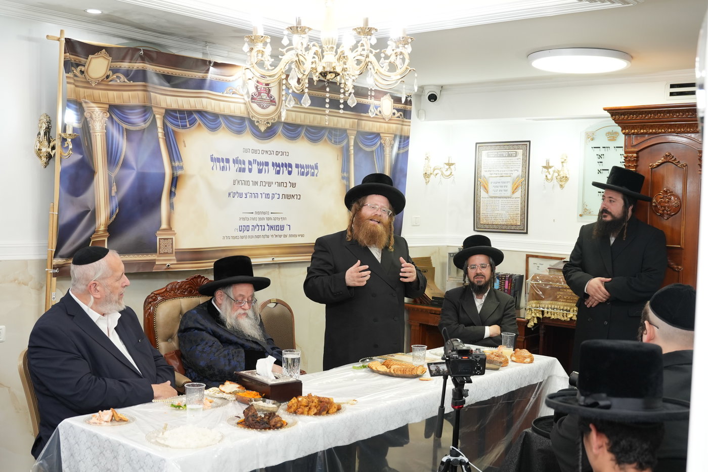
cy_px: 236
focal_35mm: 42
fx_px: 826
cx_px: 354
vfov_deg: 31.9
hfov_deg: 46.4
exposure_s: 1/125
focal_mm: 28.3
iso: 800
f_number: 3.5
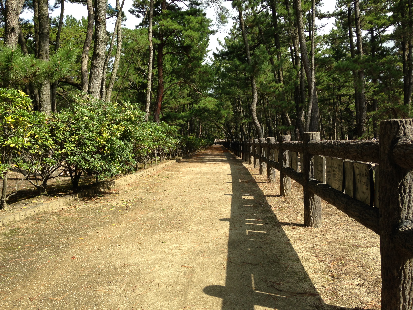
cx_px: 206
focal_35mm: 33
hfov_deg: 55.4
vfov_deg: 42.9
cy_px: 155
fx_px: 394
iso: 50
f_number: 2.4
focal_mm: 4.12
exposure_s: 1/733
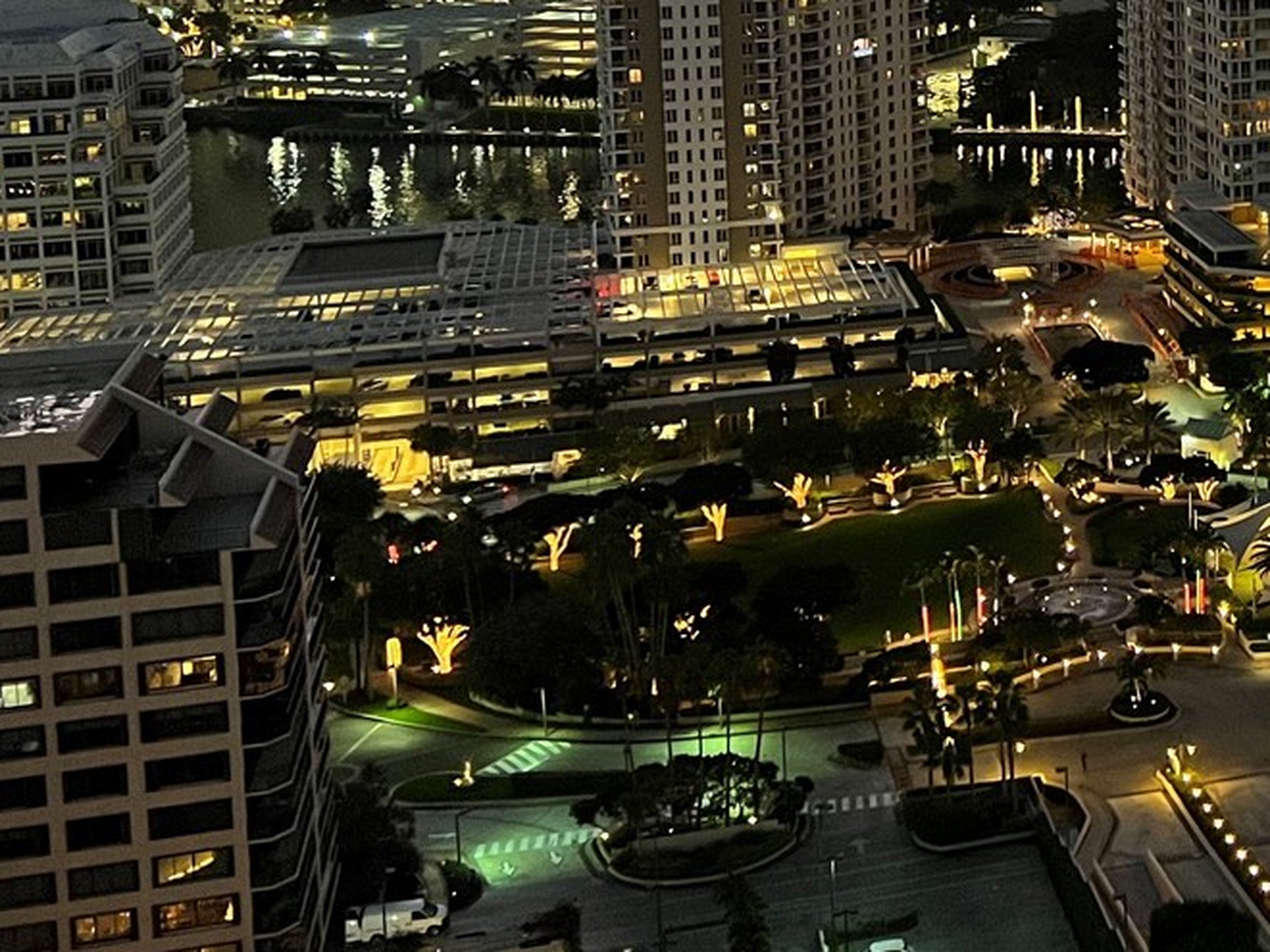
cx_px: 1305
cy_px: -48
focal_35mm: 63
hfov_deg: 28.6
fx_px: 2311
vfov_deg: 22.2
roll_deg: +0.7
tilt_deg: -4.8
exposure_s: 1/60
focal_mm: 5.7
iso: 400
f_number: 1.5
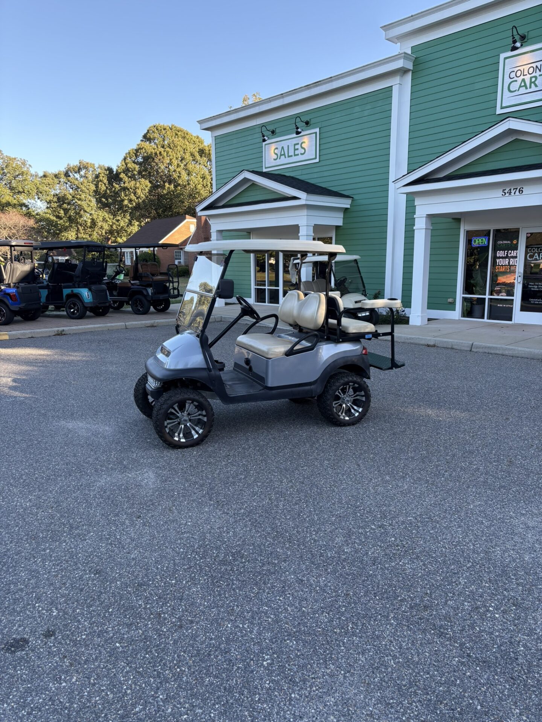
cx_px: 271
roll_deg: +0.3
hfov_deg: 53.1
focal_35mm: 26
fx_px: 543
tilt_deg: -9.8
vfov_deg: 67.3
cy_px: 361
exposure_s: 1/462
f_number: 1.6
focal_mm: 5.96
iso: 64
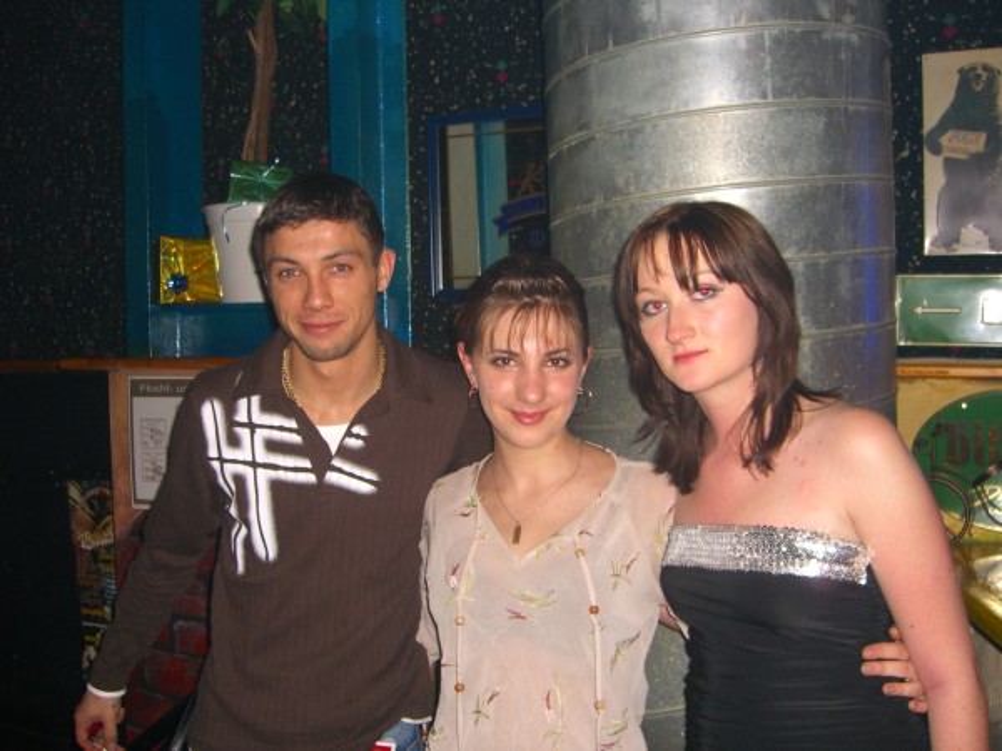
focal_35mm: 38
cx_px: 501
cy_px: 376
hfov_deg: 49.0
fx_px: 1100
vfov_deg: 37.7
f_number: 2.8
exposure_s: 1/60
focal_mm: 7.9
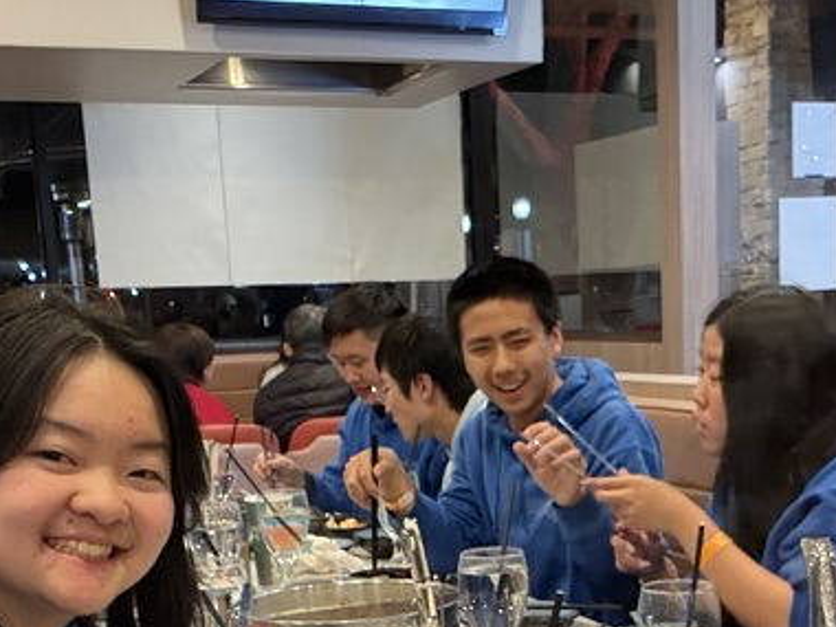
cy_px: 579
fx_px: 1497
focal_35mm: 62
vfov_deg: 23.0
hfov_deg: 31.0
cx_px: 559
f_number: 1.9
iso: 320
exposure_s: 1/40
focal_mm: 2.69
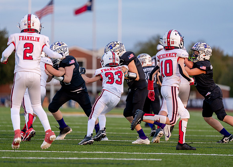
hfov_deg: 9.6
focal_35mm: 210
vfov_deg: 6.9
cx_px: 116
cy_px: 84
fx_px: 1386
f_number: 2.8
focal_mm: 200
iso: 500
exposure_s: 1/1250
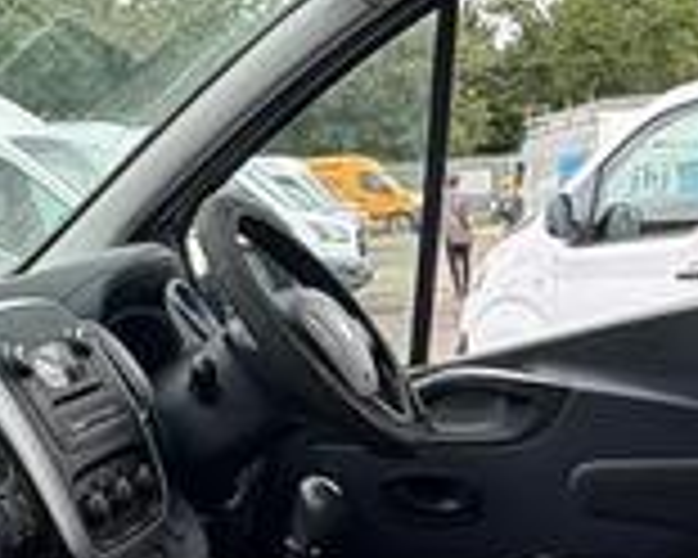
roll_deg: -6.1
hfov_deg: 23.9
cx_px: 522
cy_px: 608
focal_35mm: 79
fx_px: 1632
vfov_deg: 18.7
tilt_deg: -13.5
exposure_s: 1/331
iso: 64
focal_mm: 2.22
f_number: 2.2
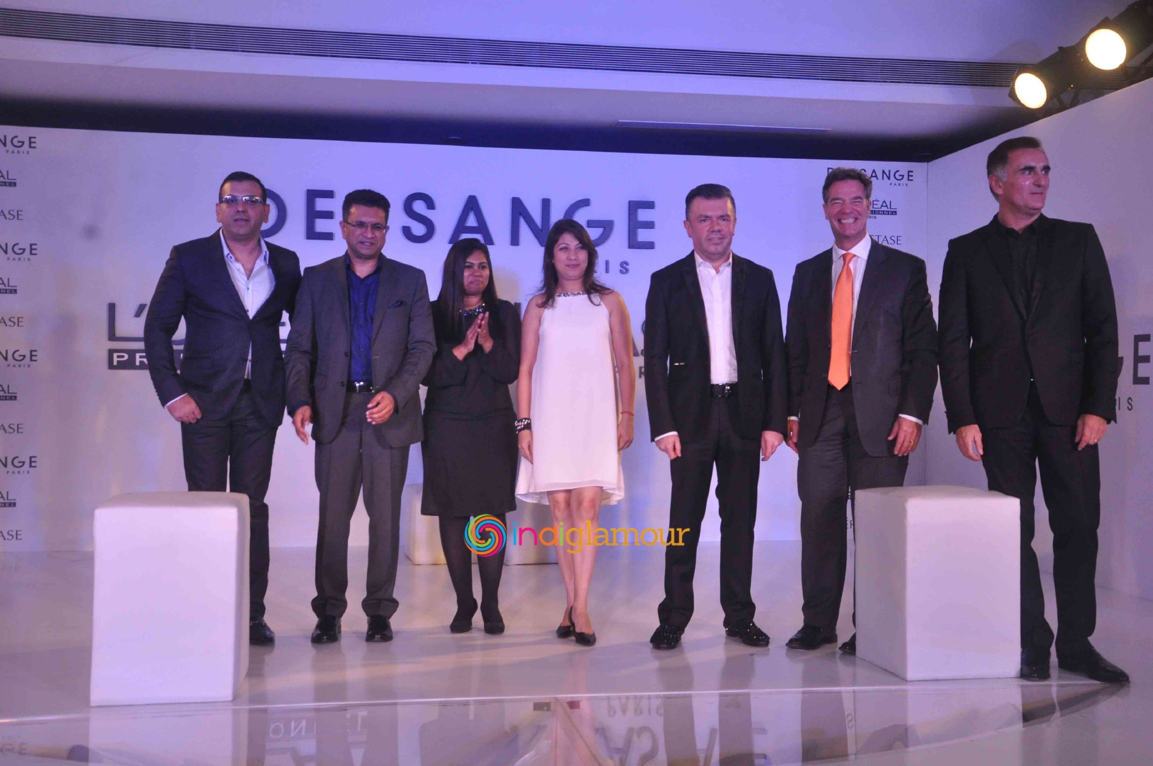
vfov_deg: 31.8
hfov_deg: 46.4
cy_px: 383
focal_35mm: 42
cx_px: 576
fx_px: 1344
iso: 1250
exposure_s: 1/100
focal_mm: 28
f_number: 10
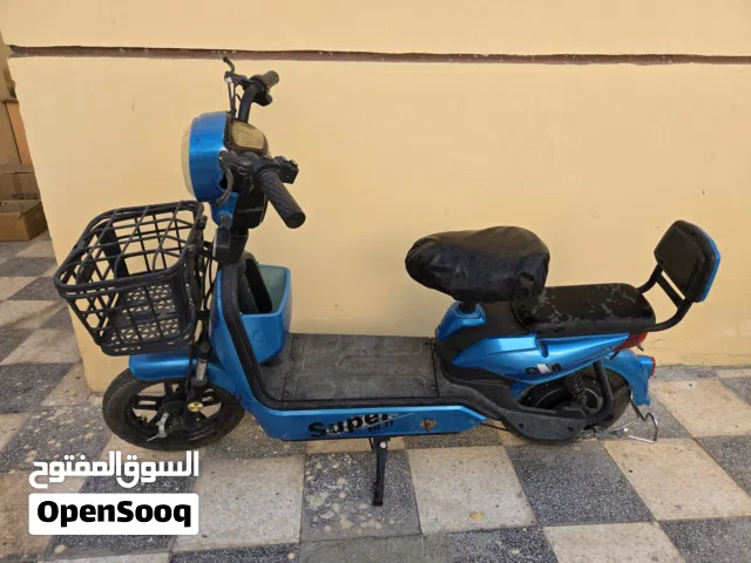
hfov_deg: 73.9
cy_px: 282
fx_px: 499
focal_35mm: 23
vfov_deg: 58.9
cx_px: 376
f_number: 1.8
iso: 80
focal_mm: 5.4
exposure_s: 1/838
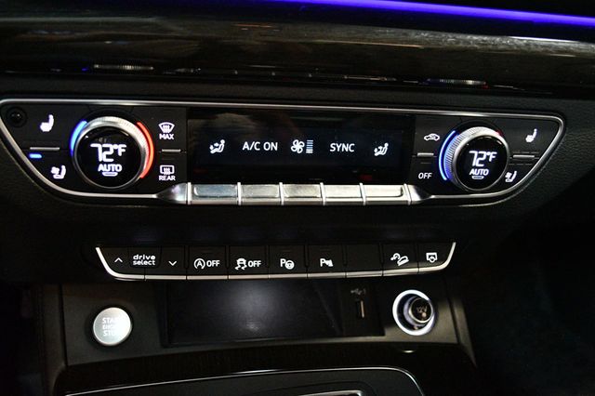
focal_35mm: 33
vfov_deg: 39.9
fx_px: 545
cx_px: 298
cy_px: 198
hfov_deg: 57.2
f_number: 3.8
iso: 9000
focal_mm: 22
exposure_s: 1/60
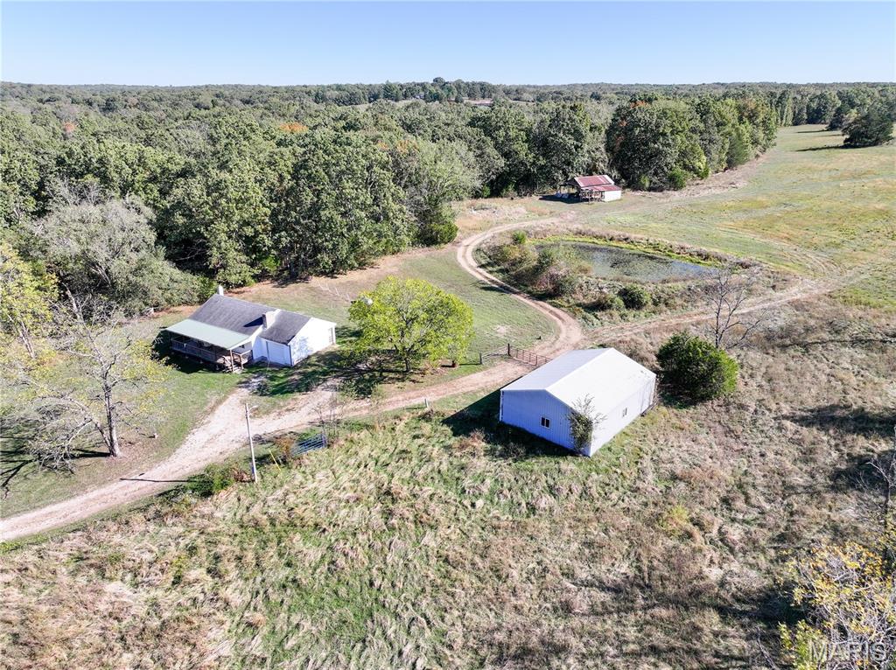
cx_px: 448
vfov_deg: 56.7
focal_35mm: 24
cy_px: 335
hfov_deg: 71.6
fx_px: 621
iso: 160
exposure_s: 1/2000
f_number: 2.8
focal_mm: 12.29
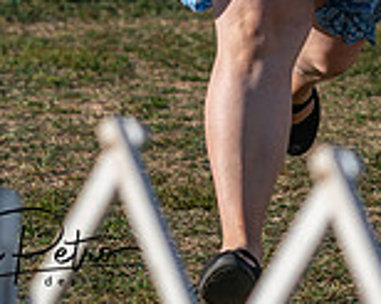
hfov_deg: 5.6
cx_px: 590
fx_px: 3843
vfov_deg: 4.5
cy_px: -210
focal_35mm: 341
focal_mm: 83
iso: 100
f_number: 4.5
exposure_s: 1/1250
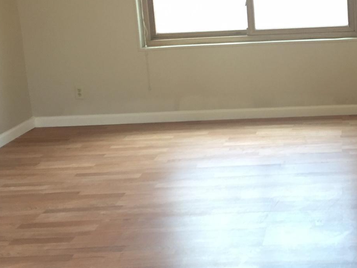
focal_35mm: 64
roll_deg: +1.6
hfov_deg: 29.0
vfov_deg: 22.7
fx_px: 660
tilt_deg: -11.5
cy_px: 68
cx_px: 327
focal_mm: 4.15
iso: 50
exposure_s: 1/15
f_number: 2.2
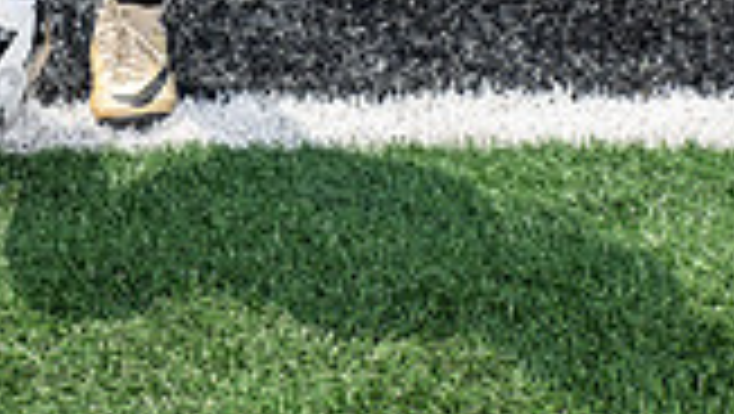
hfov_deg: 16.0
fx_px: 2591
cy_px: -590
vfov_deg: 8.4
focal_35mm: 133
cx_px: 162
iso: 100
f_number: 7.1
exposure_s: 1/320
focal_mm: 46
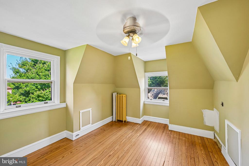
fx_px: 97
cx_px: 124
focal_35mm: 14
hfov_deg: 104.2
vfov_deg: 81.2
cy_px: 83
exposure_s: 1/10
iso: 400
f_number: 8
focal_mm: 14
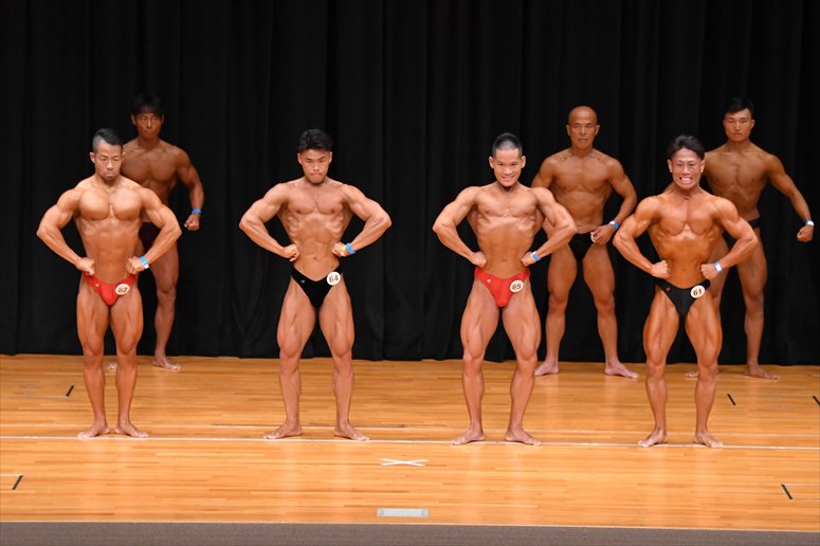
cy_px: 273
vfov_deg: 7.3
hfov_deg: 11.0
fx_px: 4257
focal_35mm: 187
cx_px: 410
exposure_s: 1/400
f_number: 5.6
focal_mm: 125
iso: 4000
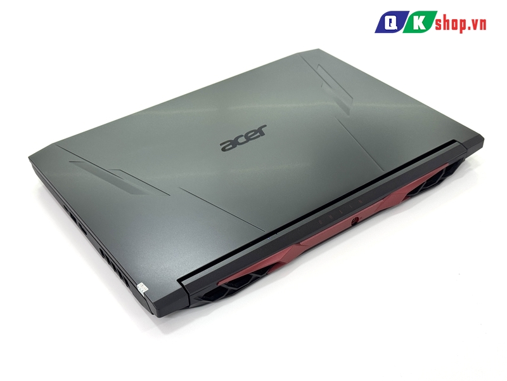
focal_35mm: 48
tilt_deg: -38.1
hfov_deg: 39.7
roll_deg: +3.4
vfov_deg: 30.3
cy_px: 190
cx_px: 254
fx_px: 703
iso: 50
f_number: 1.78
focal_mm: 6.76
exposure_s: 1/100
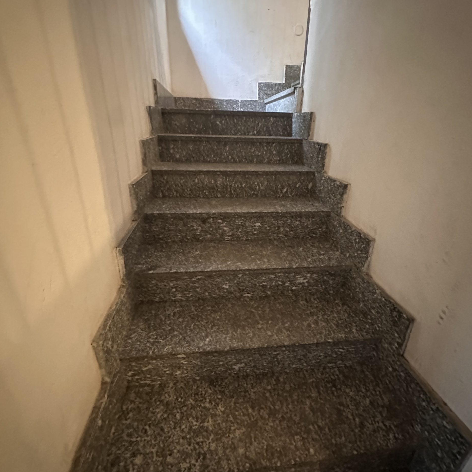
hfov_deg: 84.0
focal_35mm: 17
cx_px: 241
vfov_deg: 84.0
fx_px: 262
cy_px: 236
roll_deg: -1.8
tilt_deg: -21.3
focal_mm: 2.22
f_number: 2.2
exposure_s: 1/30
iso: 1600
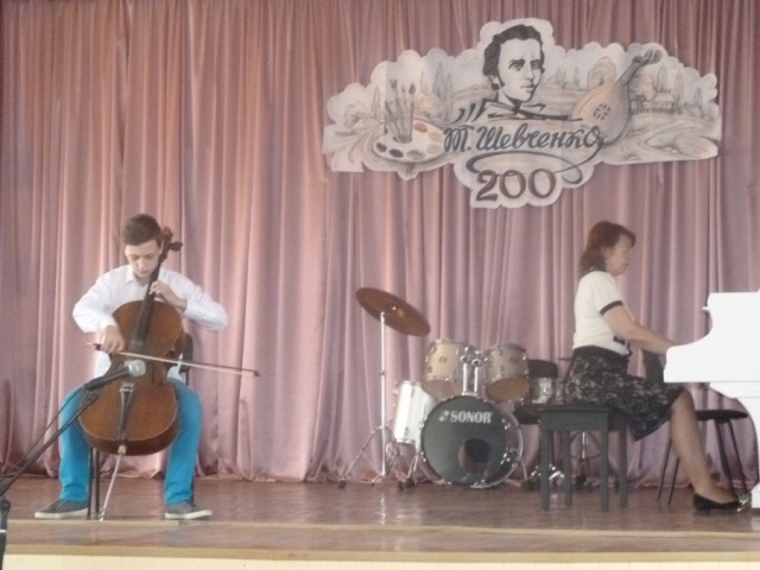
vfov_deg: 15.4
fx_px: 2108
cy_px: 285
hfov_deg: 20.4
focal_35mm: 96
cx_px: 380
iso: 1000
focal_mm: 15.8
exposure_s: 1/40
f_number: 4.3
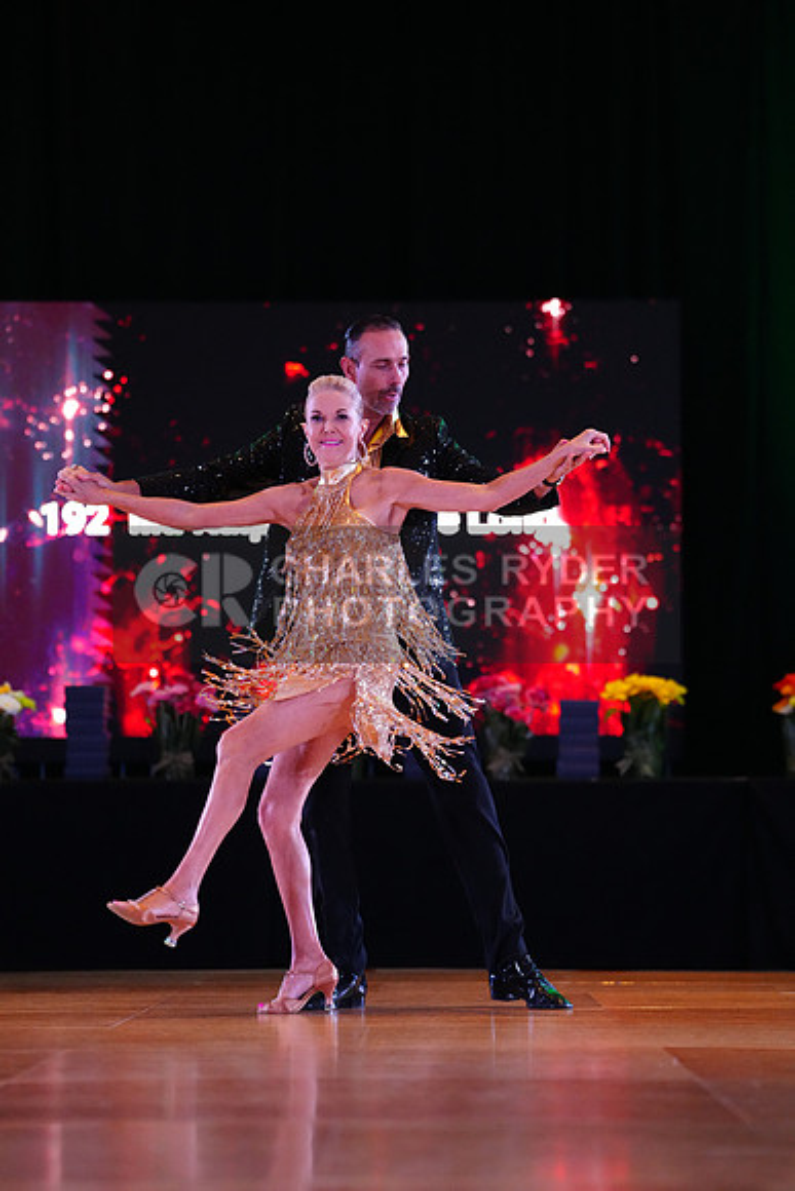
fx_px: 4105
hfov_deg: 11.1
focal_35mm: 124
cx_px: 398
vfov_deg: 16.5
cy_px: 596
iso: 6400
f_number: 2.8
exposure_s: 1/400
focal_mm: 124
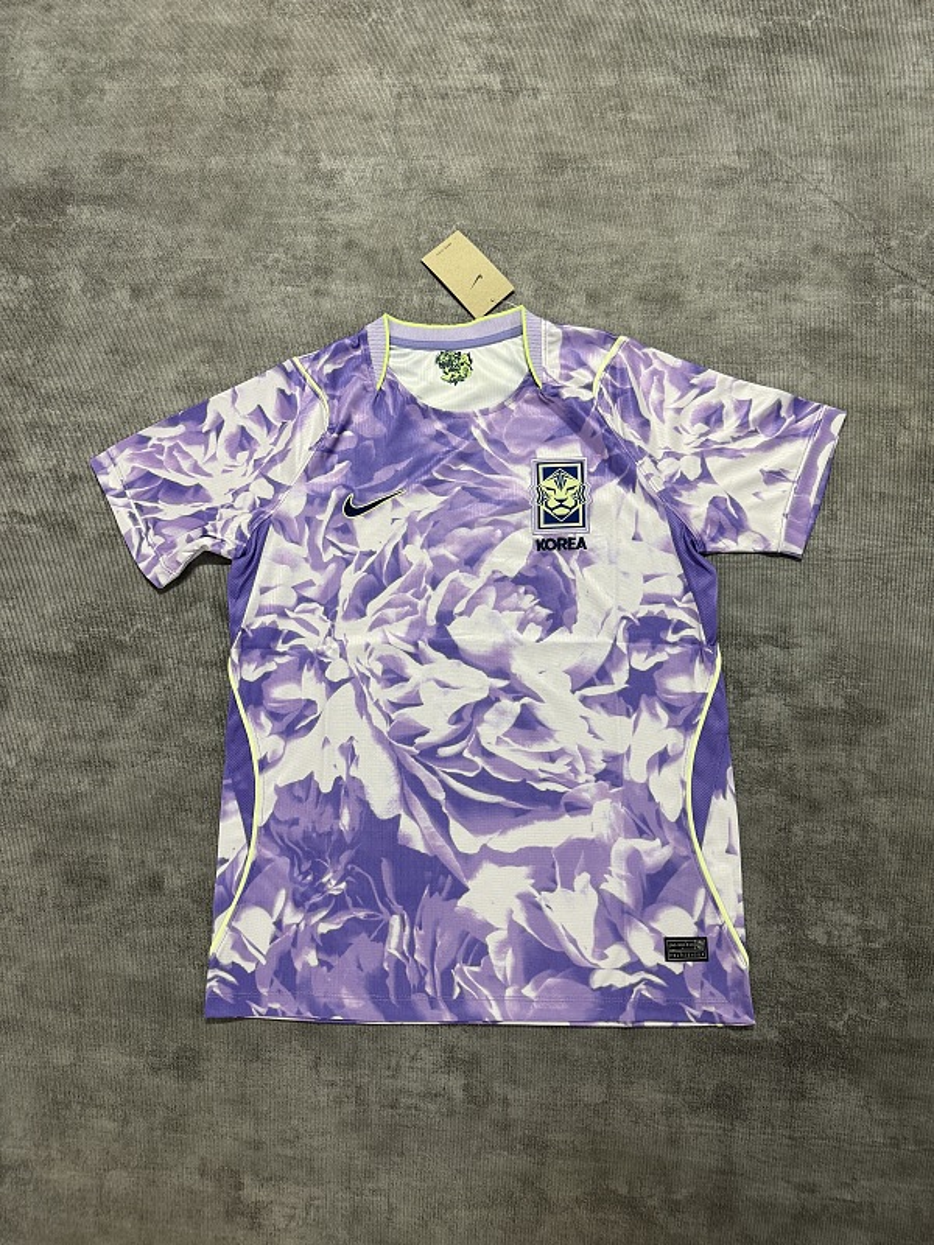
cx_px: 467
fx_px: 863
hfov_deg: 56.8
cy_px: 622
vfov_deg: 71.6
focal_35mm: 24
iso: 200
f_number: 1.78
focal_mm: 6.76
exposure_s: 1/66
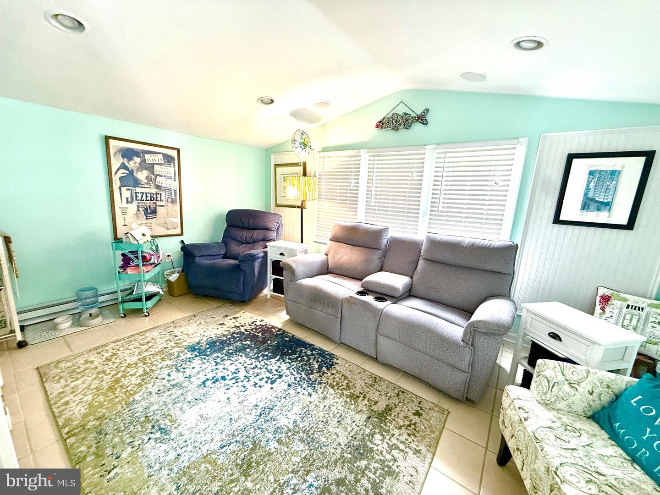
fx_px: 267
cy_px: 248
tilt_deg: -11.7
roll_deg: -3.8
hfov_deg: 102.1
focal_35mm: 14
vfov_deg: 85.7
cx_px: 330
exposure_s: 1/60
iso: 200
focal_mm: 2.22
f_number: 2.2
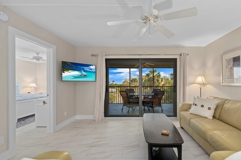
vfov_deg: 73.7
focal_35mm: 16
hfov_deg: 95.9
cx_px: 140
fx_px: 107
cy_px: 82
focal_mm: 13
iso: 160
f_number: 10
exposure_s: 2.5
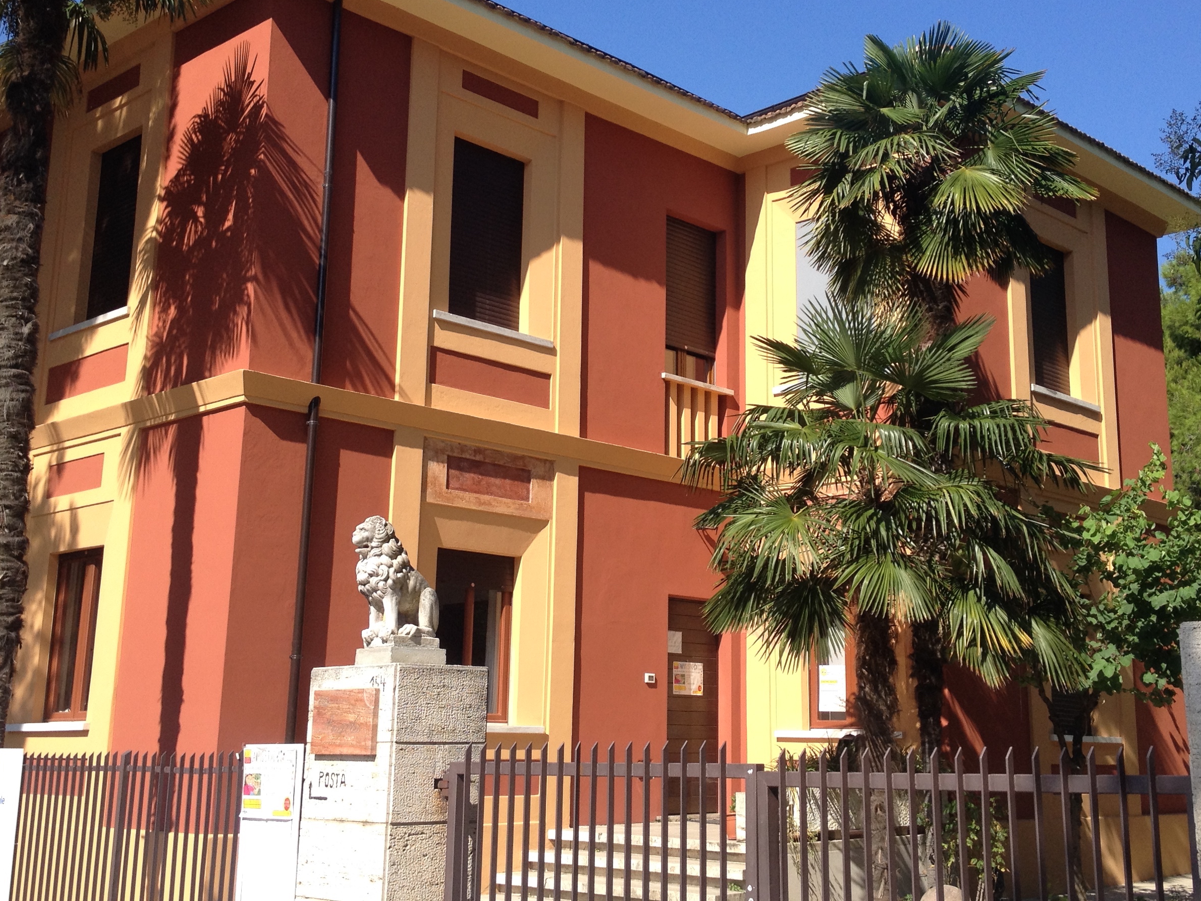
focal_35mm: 48
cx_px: 650
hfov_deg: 39.6
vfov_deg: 30.2
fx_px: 1665
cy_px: 380
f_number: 2.4
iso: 50
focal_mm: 4.28
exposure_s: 1/1200
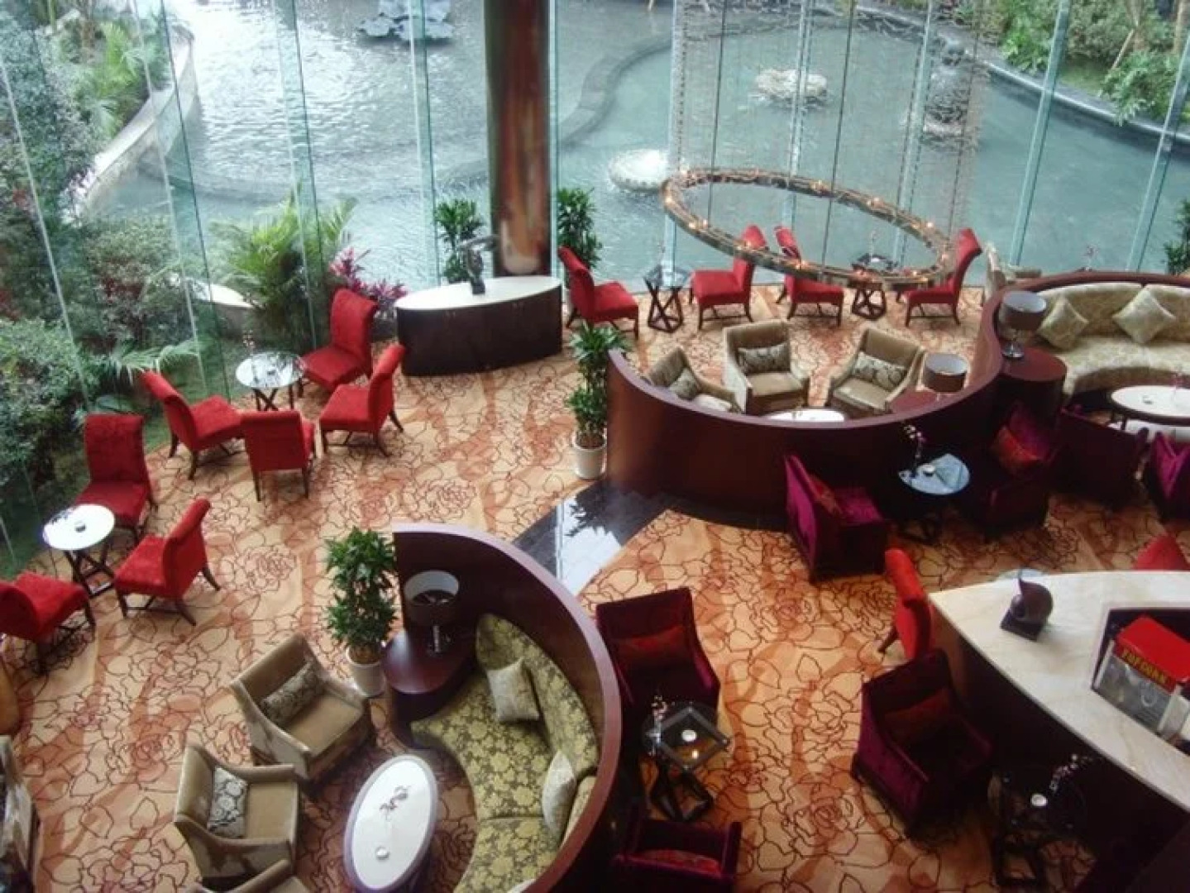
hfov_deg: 47.9
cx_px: 595
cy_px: 446
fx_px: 1341
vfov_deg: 36.8
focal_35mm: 39
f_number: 3.5
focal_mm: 6.6
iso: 100
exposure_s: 1/45
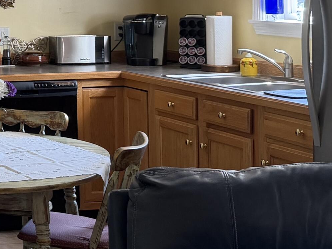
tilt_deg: -1.2
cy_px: -16
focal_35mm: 72
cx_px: -149
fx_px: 691
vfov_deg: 19.7
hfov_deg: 22.7
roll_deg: +1.3
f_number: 1.78
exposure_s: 1/60
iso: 125
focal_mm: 6.76
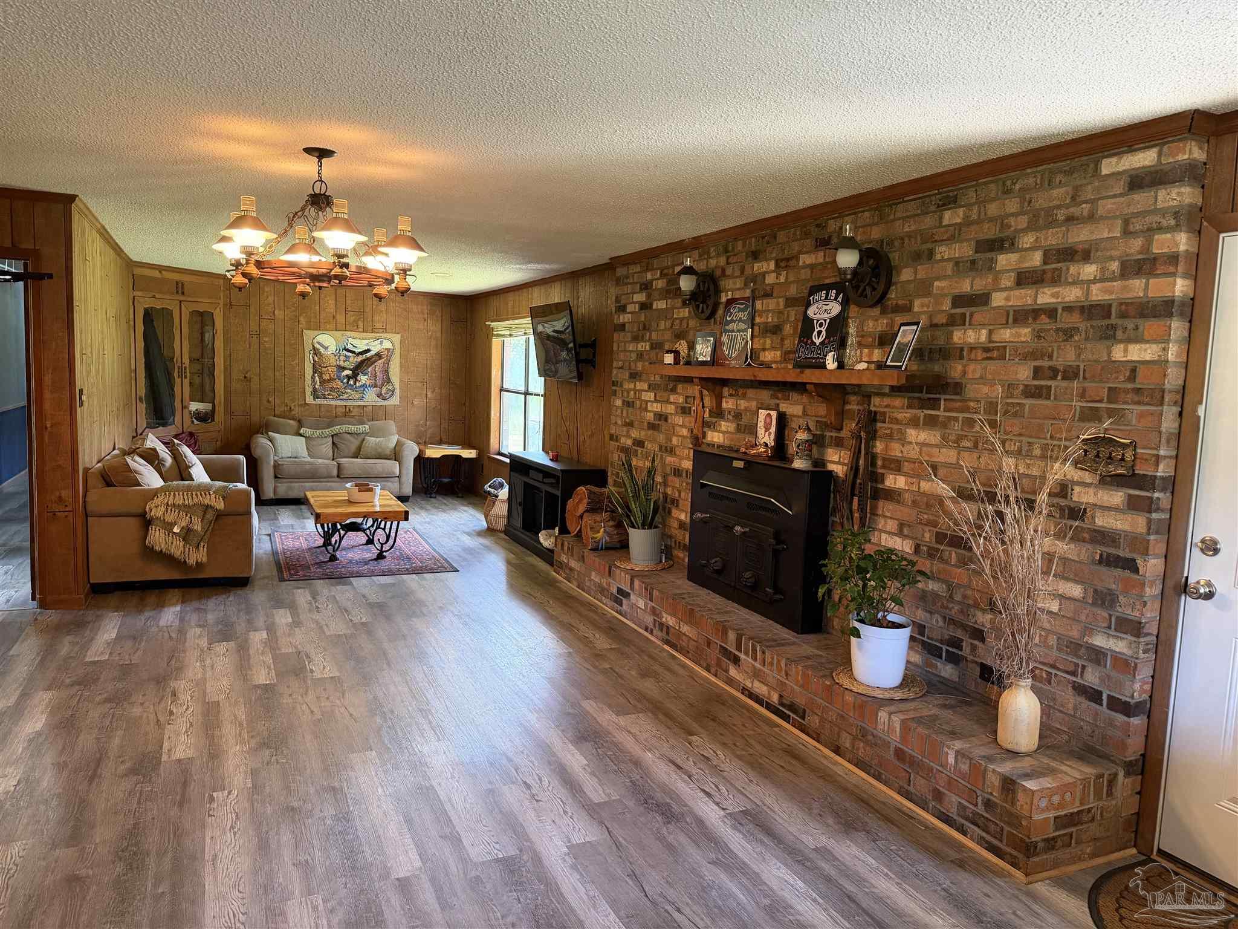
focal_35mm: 24
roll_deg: -2.0
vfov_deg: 56.8
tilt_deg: -4.6
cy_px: 464
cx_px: 619
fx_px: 858
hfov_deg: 71.6
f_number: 1.78
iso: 400
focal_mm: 6.76
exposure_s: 1/60
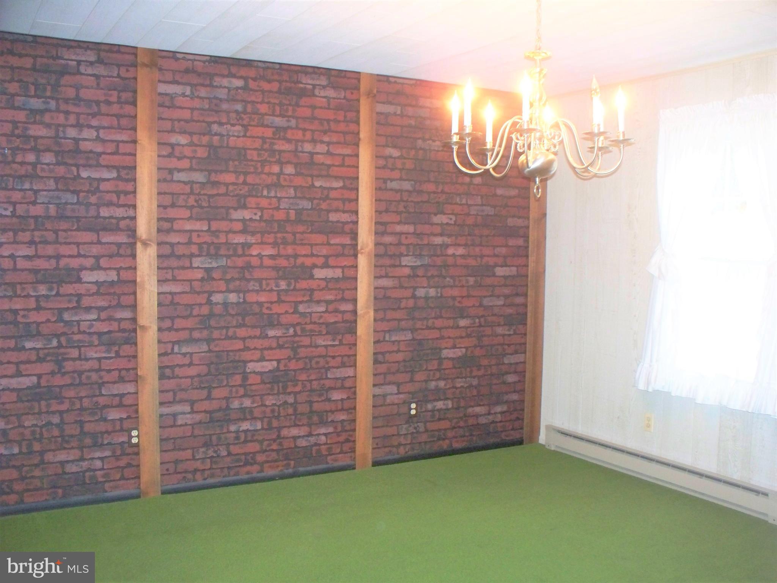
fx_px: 808
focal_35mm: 36
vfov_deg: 39.7
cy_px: 292
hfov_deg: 51.4
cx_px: 388
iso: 400
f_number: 2.8
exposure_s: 1/30
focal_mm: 7.54
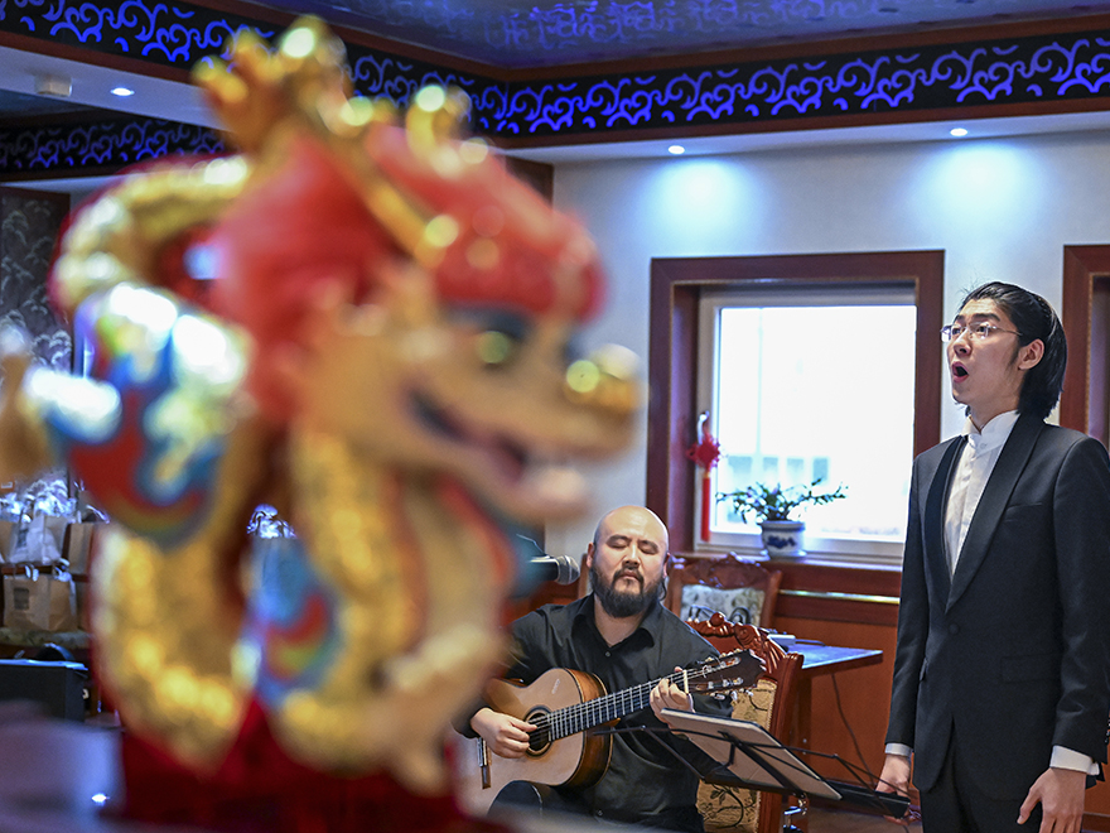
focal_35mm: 59
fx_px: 1892
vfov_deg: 24.8
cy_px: 448
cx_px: 629
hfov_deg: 32.7
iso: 6400
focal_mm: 50
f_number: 2.8
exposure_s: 1/200
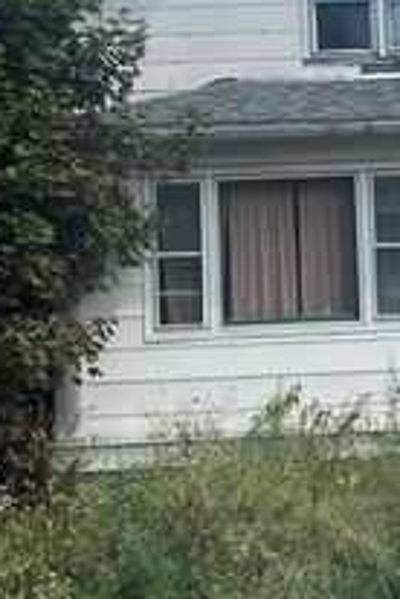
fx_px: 1450
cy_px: 198
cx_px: 359
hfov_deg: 15.5
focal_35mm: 87
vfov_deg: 23.3
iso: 32
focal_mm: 4.2
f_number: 1.6
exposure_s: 1/3205
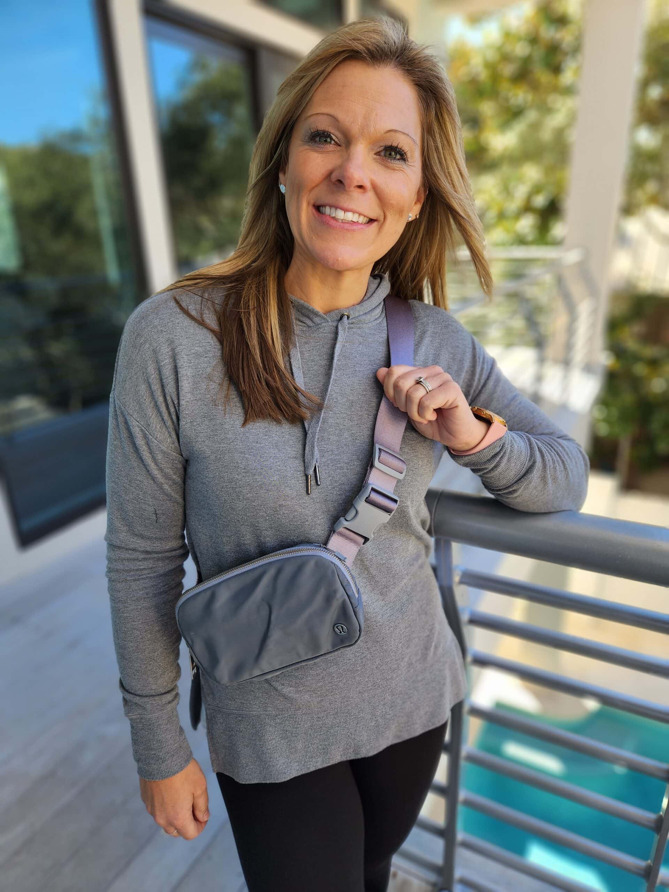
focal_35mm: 23
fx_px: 593
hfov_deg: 58.9
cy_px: 446
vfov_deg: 73.9
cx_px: 334
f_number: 1.8
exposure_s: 1/187
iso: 20
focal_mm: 5.4
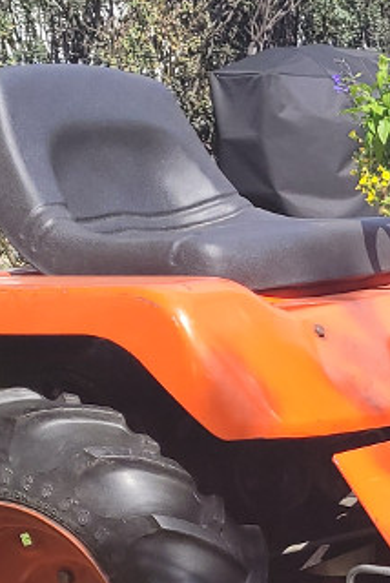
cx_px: 638
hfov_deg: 15.2
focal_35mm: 81
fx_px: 1313
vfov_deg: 24.3
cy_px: 527
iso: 40
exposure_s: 1/1081
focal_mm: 5.4
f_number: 1.8
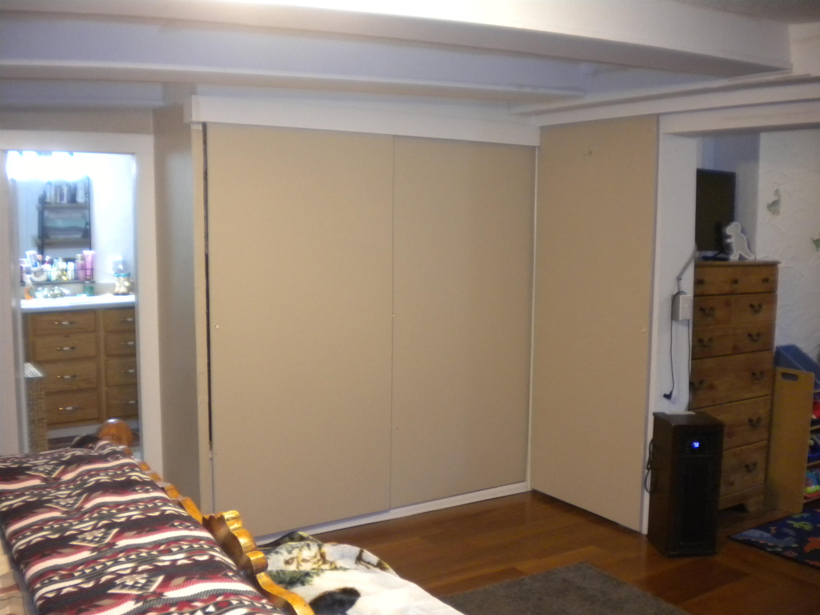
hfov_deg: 52.6
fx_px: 829
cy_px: 308
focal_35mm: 35
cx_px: 410
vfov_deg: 40.7
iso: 400
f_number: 3.1
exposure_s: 1/30
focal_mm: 6.3
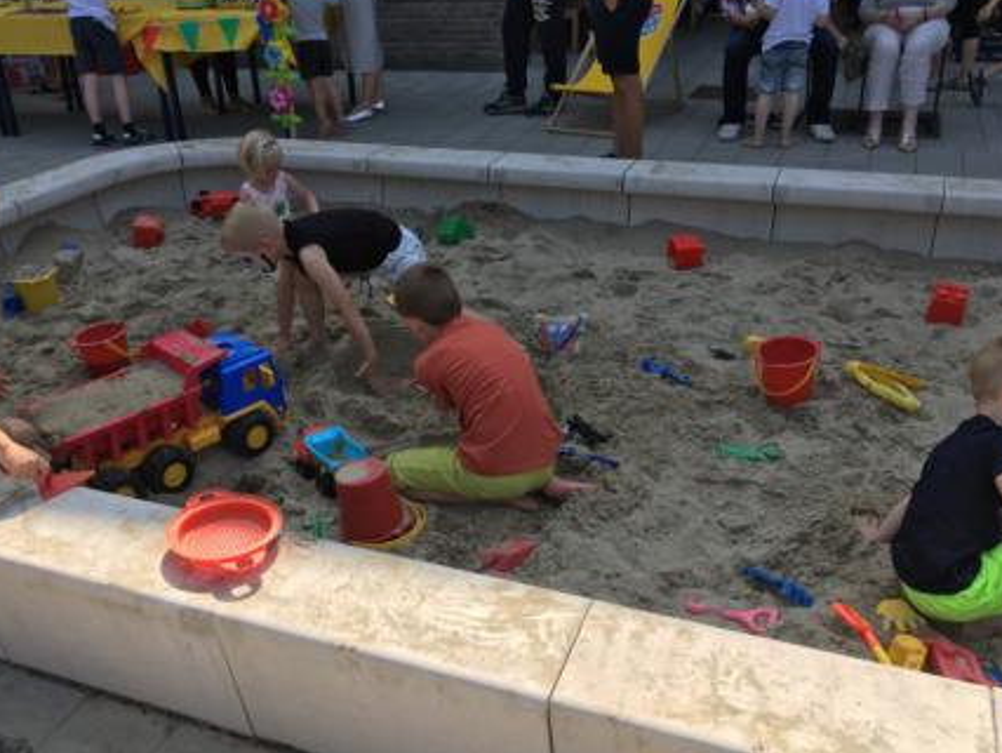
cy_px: 368
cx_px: 452
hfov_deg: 53.8
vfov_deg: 41.8
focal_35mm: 34
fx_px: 985
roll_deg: +0.7
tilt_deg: -25.7
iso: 25
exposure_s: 1/884
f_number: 2.2
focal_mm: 4.15
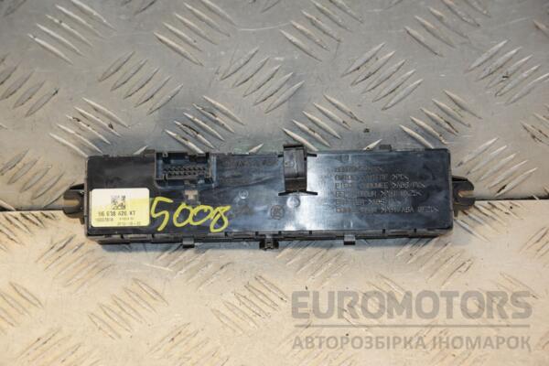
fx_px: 1510
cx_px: 274
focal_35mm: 99
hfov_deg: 20.6
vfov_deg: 13.8
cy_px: 183
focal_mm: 66
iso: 800
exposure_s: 1/200
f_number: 5.6
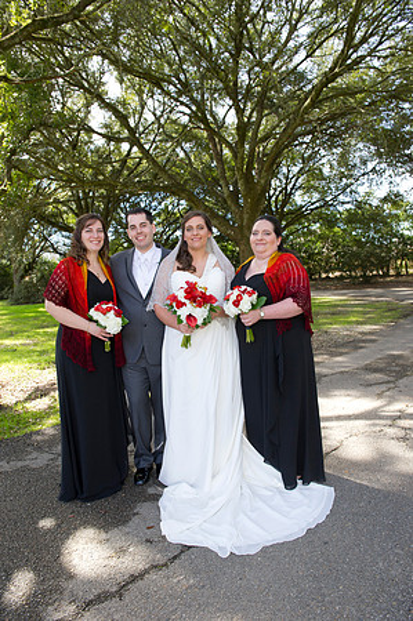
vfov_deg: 67.4
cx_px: 206
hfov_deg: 47.8
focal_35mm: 27
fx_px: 466
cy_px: 310
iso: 320
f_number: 5.6
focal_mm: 27
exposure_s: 1/160
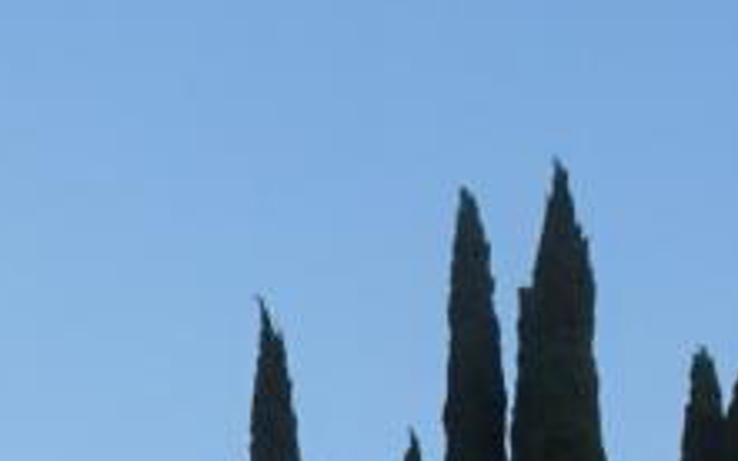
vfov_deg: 7.0
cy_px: 1258
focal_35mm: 173
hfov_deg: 11.8
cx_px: -237
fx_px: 3479
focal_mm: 4.1
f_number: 3.5
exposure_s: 1/30
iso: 125
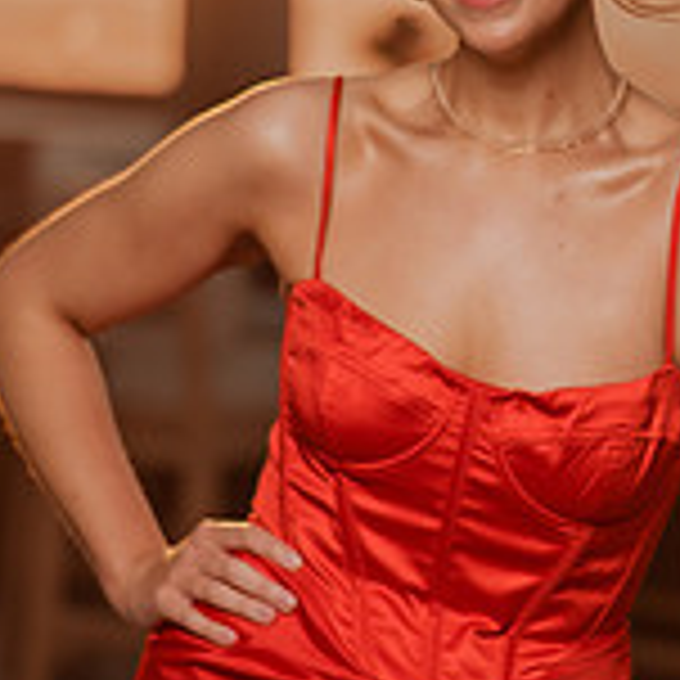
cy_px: 248
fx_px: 3267
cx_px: 549
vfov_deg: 11.9
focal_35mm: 147
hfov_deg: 11.8
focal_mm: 58
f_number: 1.4
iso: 100
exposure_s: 1/2500
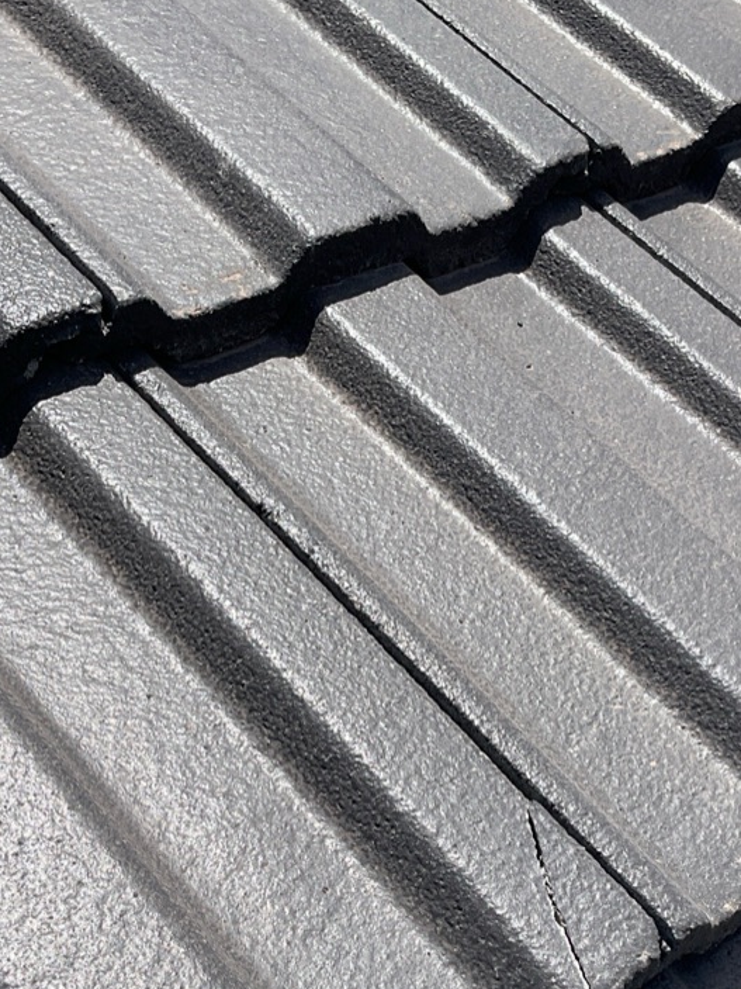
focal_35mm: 55
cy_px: 662
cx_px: 432
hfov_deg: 26.5
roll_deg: +0.3
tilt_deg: -37.9
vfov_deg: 34.6
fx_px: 1570
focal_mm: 3
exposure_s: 1/2667
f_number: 1.8
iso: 16
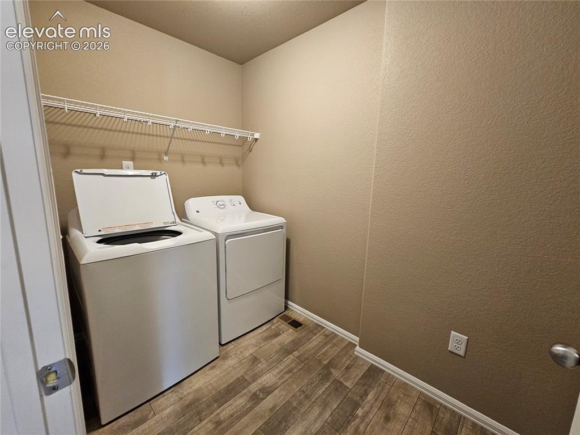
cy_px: 218
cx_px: 290
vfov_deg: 89.9
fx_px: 218
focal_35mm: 13
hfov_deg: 106.2
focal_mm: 2.2
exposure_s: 1/60
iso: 400
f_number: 2.2
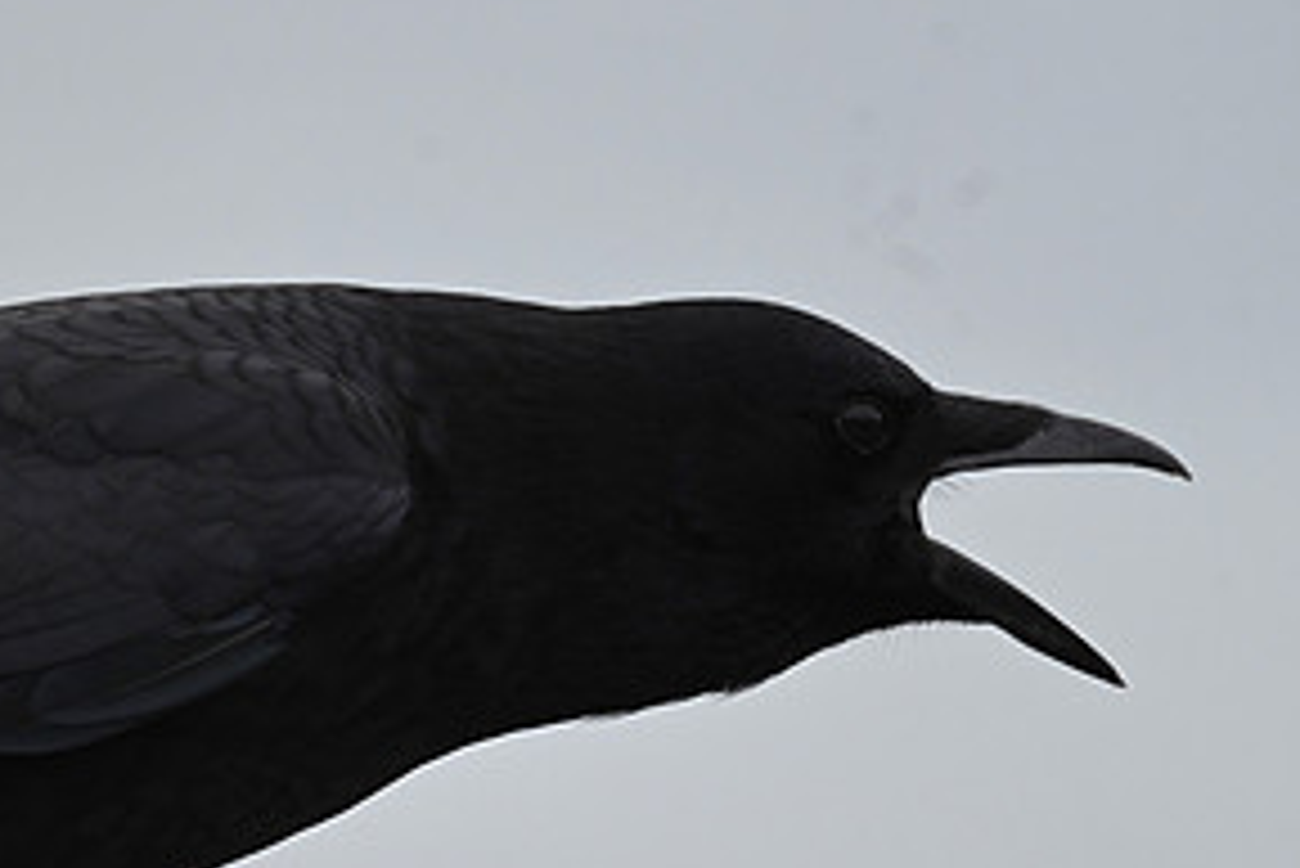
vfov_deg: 0.9
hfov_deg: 1.3
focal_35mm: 1603
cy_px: 497
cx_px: 315
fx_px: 57912
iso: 560
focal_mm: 800
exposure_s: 1/800
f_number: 6.3
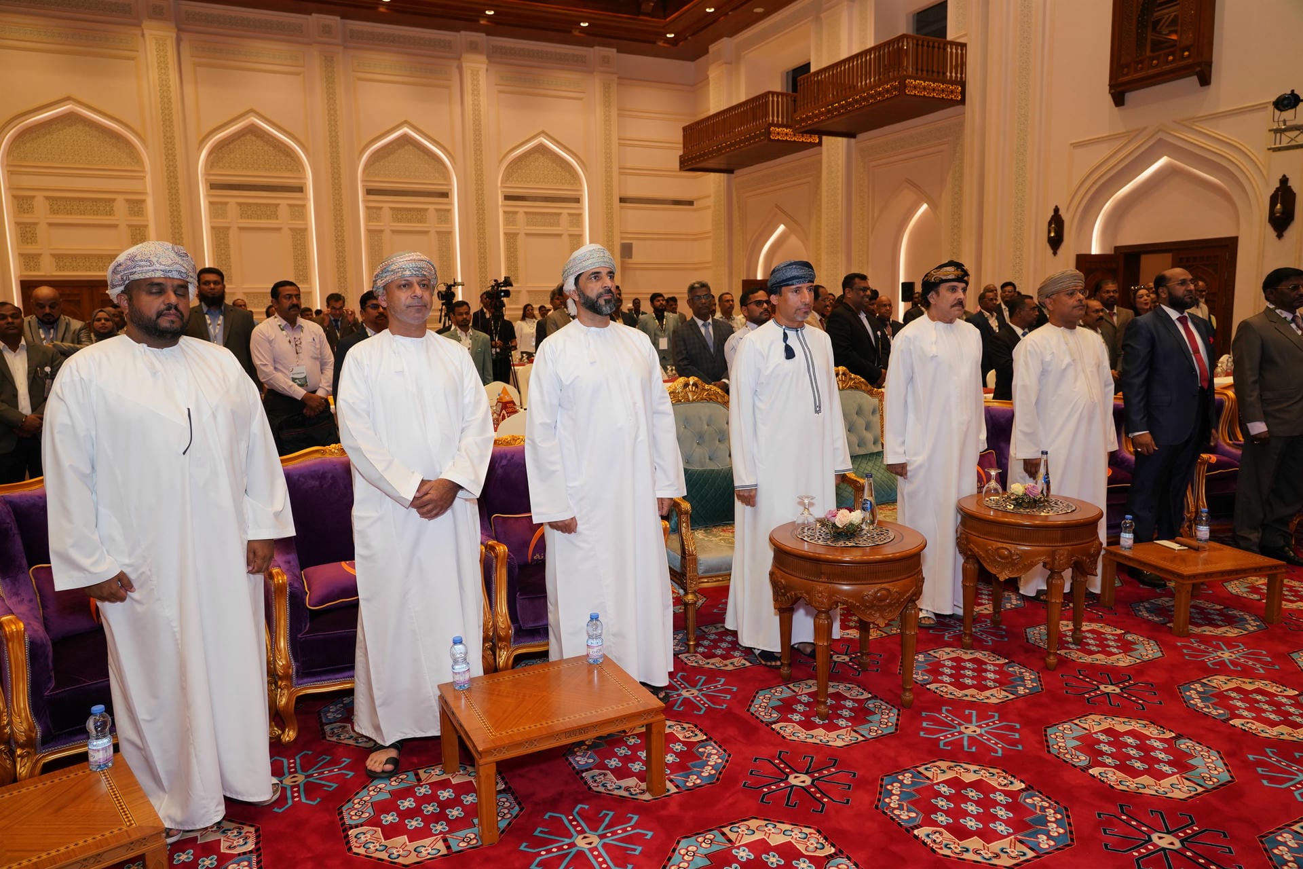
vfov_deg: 53.1
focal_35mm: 24
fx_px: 869
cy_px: 434
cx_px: 652
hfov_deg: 73.7
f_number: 5
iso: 1000
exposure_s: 1/100
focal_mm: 24
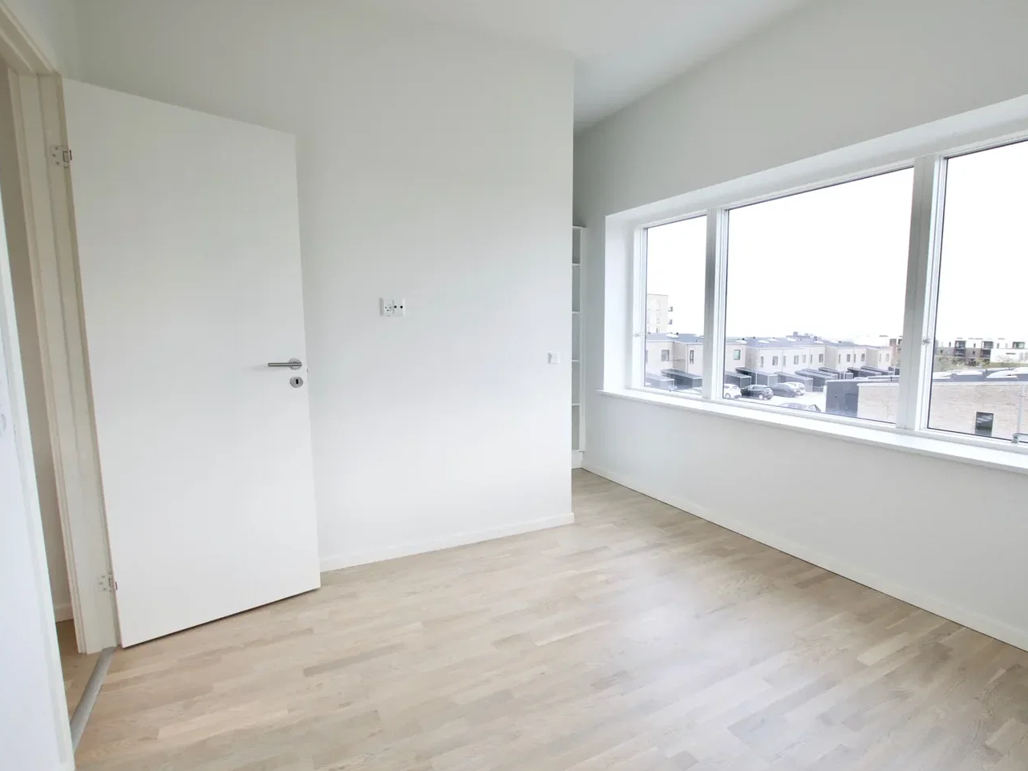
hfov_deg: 86.3
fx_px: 535
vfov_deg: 71.6
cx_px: 633
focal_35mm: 18
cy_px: 408
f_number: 6.3
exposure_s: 1/60
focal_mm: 10
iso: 200
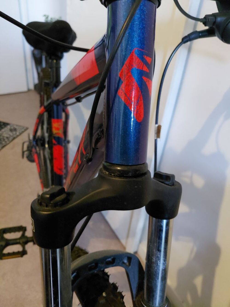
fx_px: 221
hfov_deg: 54.9
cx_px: 115
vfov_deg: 69.4
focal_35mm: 25
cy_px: 154
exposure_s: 1/20
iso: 1250
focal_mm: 4.69
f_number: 1.8
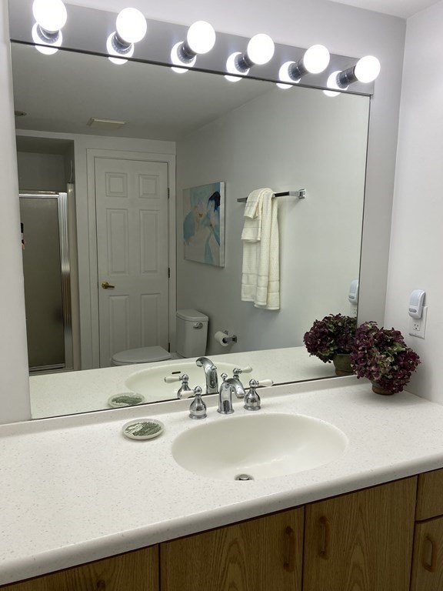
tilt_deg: -8.7
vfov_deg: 67.3
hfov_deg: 53.1
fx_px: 444
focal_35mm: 26
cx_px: 222
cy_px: 296
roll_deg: -1.2
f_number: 1.8
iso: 50
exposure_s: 1/120
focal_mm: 4.25
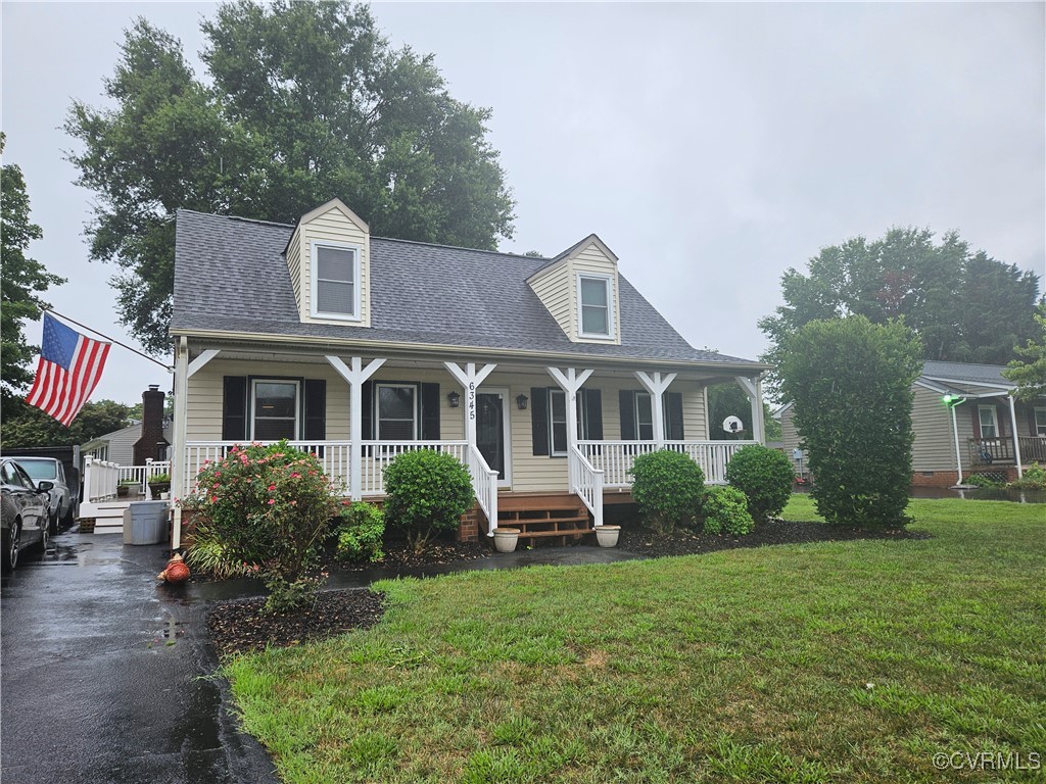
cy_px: 392
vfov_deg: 58.9
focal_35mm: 23
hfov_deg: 73.9
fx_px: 695
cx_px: 523
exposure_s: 1/320
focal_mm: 5.4
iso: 25
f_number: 1.8
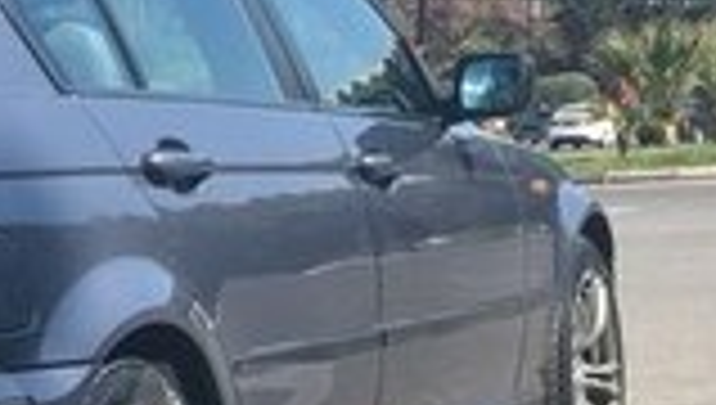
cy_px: 430
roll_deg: +2.2
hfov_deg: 15.8
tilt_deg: -4.9
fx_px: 2491
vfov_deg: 9.2
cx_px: -126
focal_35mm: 131
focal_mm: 4.15
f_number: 2.2
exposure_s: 1/864
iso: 25
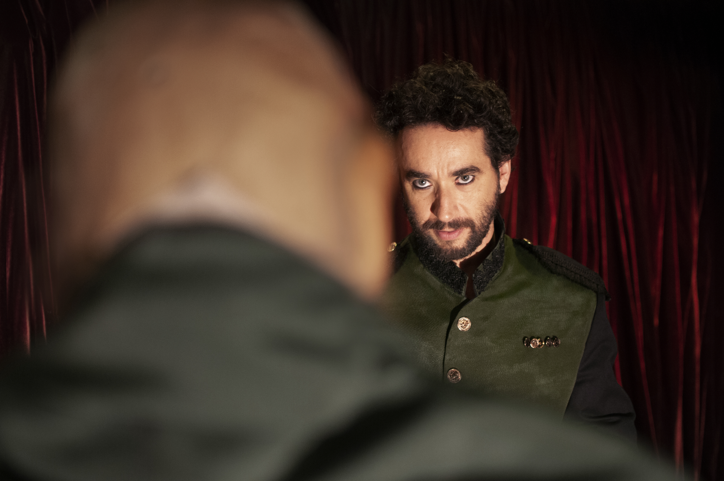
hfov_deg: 37.9
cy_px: 240
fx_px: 1055
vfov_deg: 25.7
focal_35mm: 52
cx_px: 362
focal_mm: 35
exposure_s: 1/100
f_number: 1.8
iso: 800
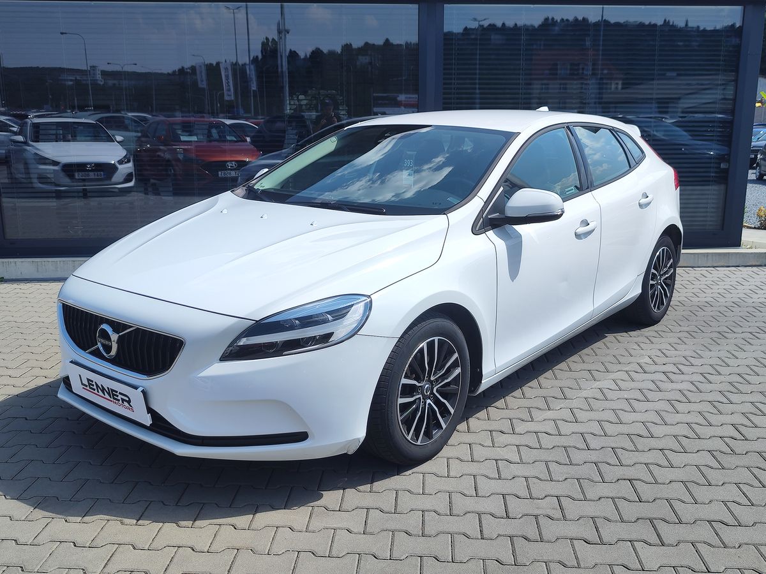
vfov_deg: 58.9
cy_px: 287
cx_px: 383
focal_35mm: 23
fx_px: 509
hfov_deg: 73.9
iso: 50
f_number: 1.69
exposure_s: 1/997
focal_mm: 7.01
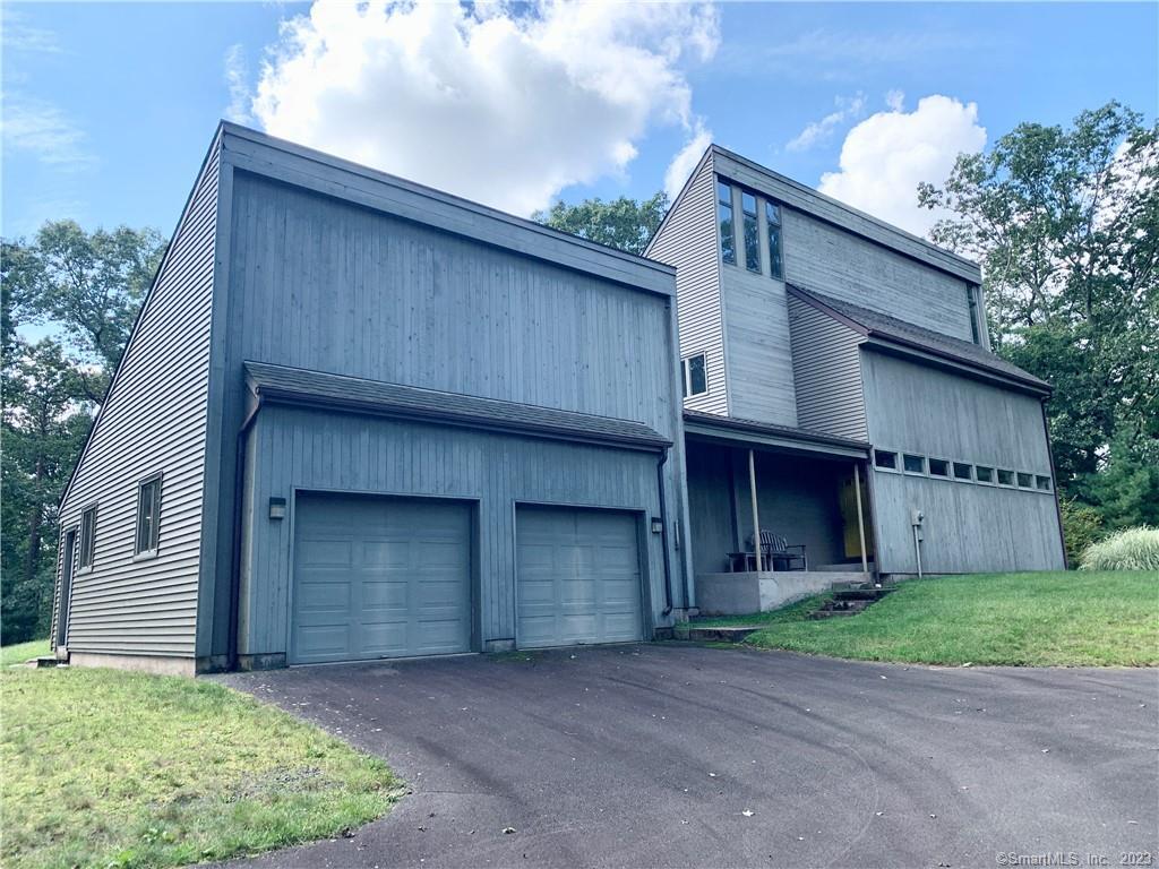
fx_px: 871
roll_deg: +2.3
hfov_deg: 67.3
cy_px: 434
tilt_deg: +11.4
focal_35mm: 26
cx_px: 580
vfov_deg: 53.1
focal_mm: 4.25
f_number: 1.8
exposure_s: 1/796
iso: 25
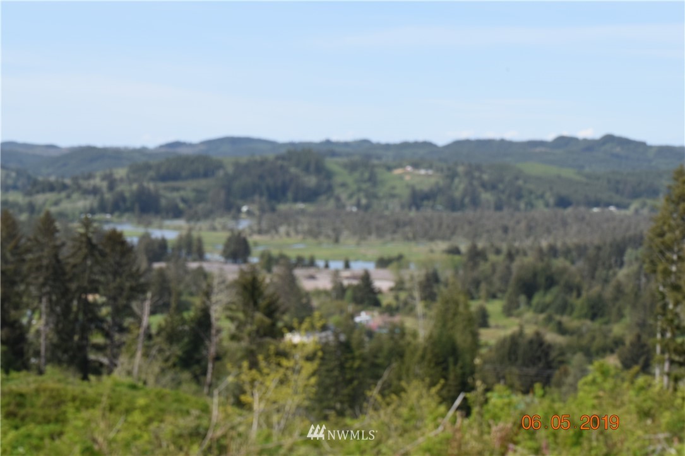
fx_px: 1284
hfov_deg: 29.9
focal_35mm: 68
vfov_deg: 20.2
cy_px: 228
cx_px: 342
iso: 200
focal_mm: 45
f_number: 9
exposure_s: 1/320
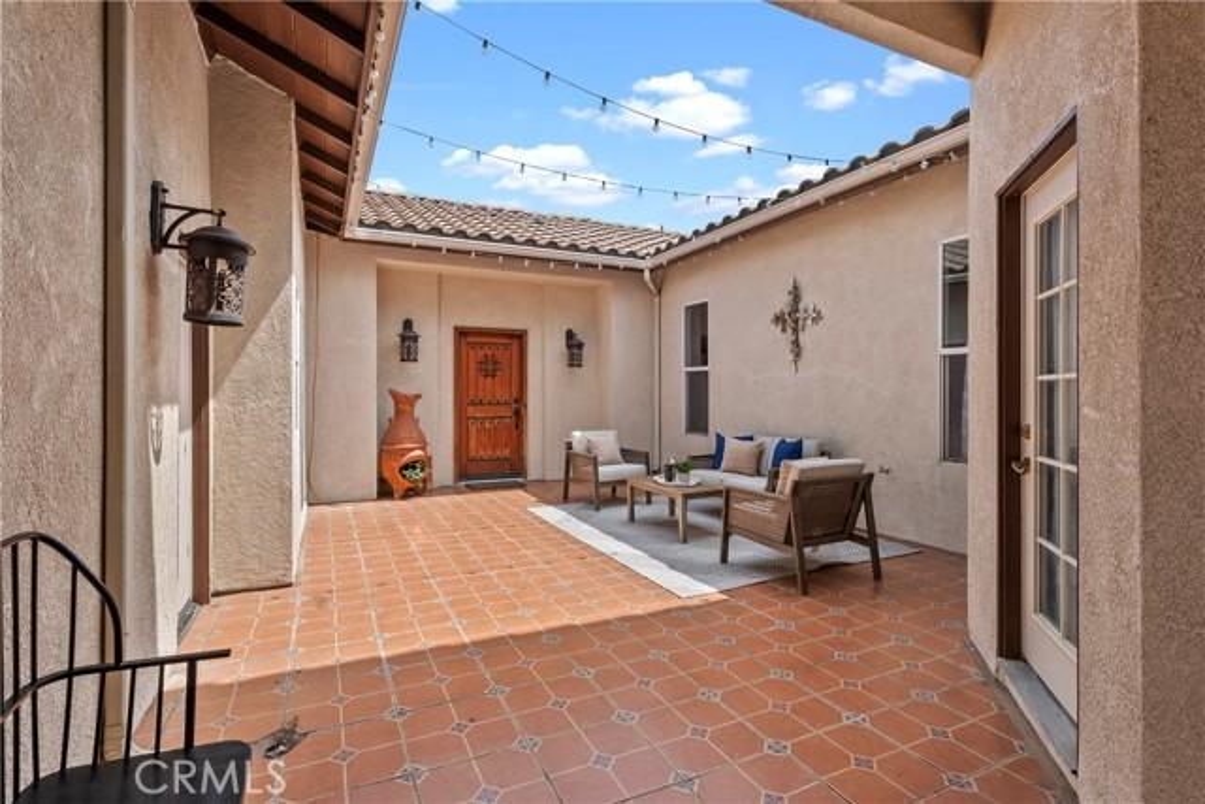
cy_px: 402
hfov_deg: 96.7
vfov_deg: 73.8
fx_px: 536
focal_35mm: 16
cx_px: 602
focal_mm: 11
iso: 640
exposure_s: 1/400
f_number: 9
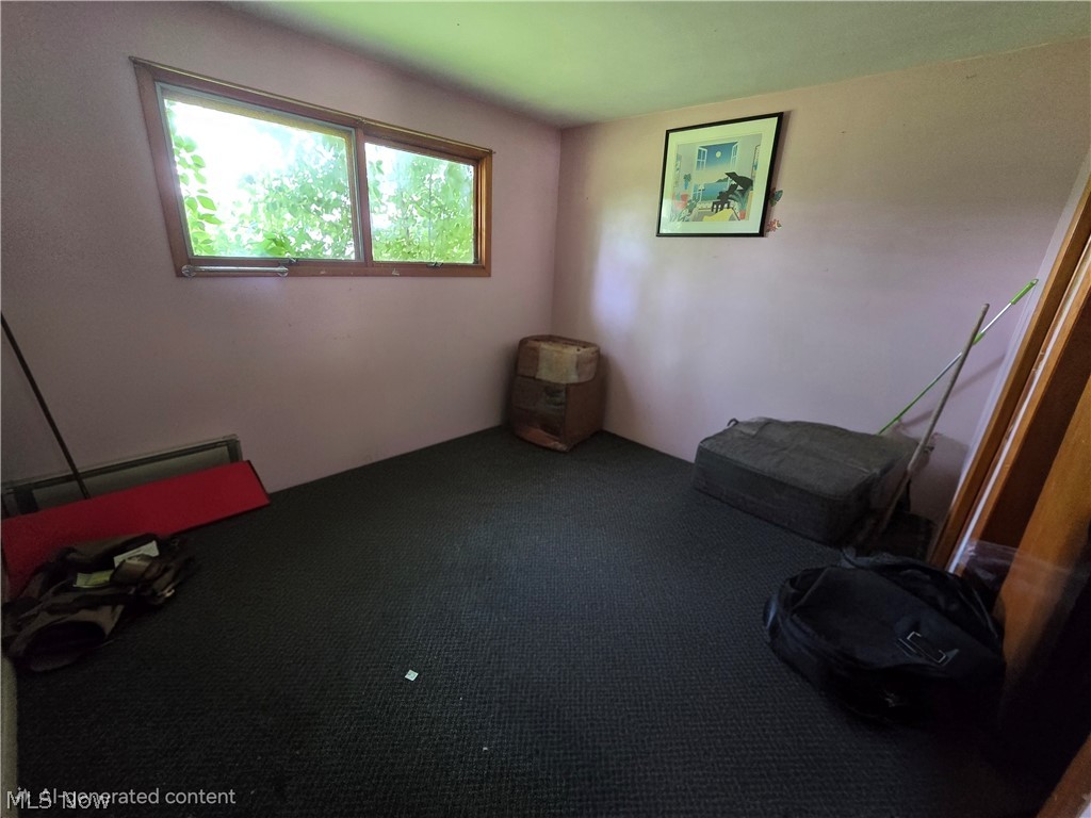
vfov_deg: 89.9
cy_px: 409
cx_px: 546
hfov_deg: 106.2
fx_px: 410
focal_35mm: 13
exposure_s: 1/40
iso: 1250
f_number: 2.2
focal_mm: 2.2
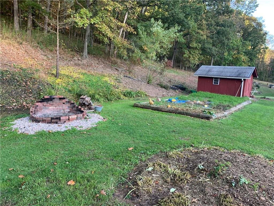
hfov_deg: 67.3
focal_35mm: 26
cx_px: 137
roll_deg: -1.6
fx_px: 206
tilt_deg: -11.3
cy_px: 103
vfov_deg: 53.1
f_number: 1.8
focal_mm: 4.25
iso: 50
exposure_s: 1/121
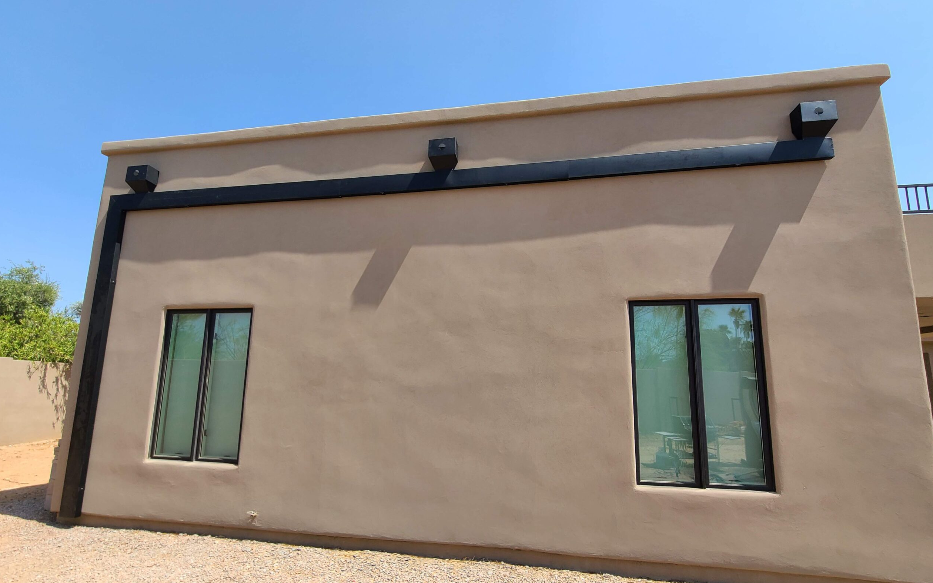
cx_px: 469
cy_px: 325
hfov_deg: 105.3
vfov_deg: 78.3
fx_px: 356
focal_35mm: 14
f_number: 2.2
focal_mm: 2.2
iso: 50
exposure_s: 1/1205
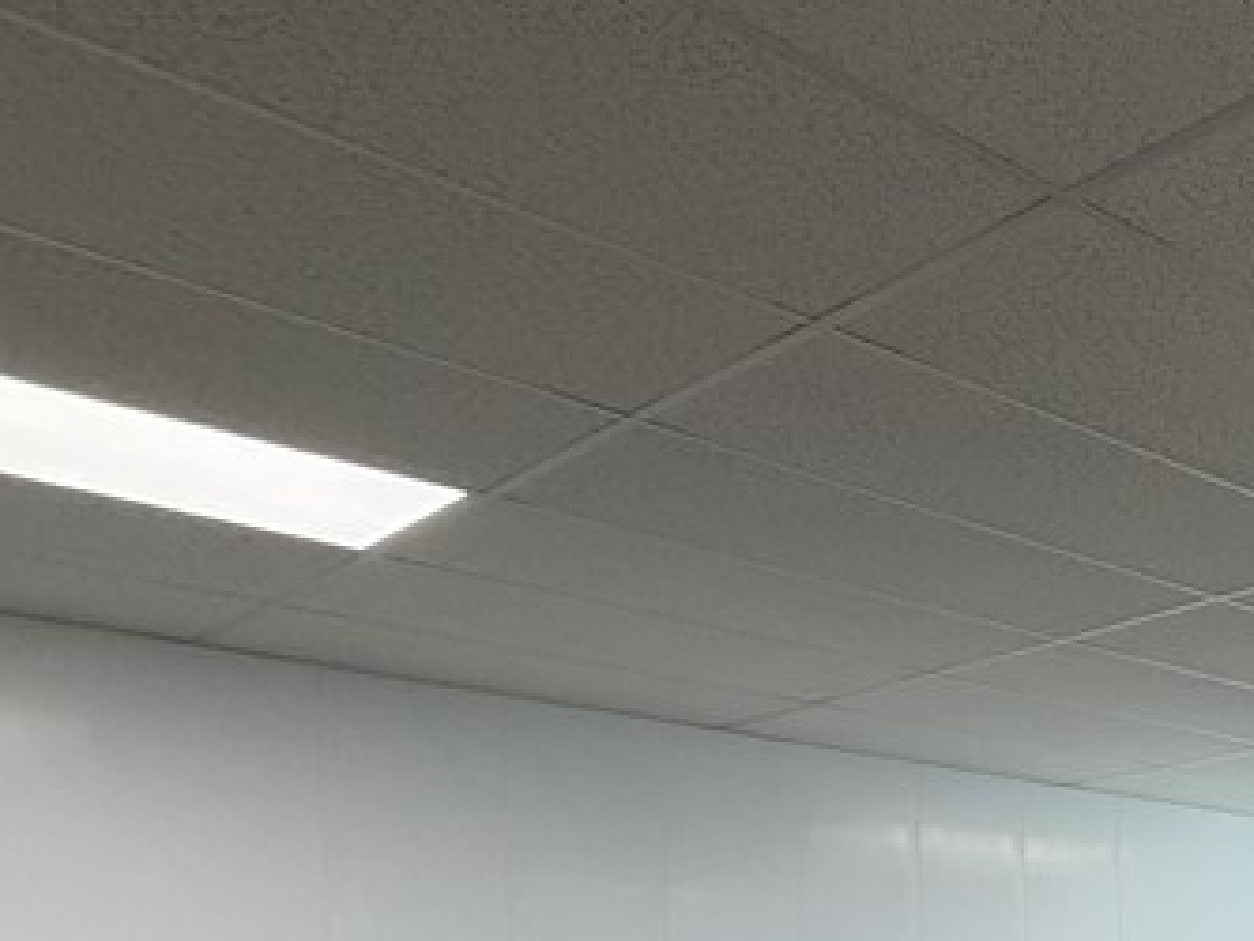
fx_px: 1558
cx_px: 1774
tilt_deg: -1.1
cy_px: 1092
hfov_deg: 30.3
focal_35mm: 43
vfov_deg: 29.5
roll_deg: +1.2
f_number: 2.2
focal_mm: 2.22
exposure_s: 1/112
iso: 160
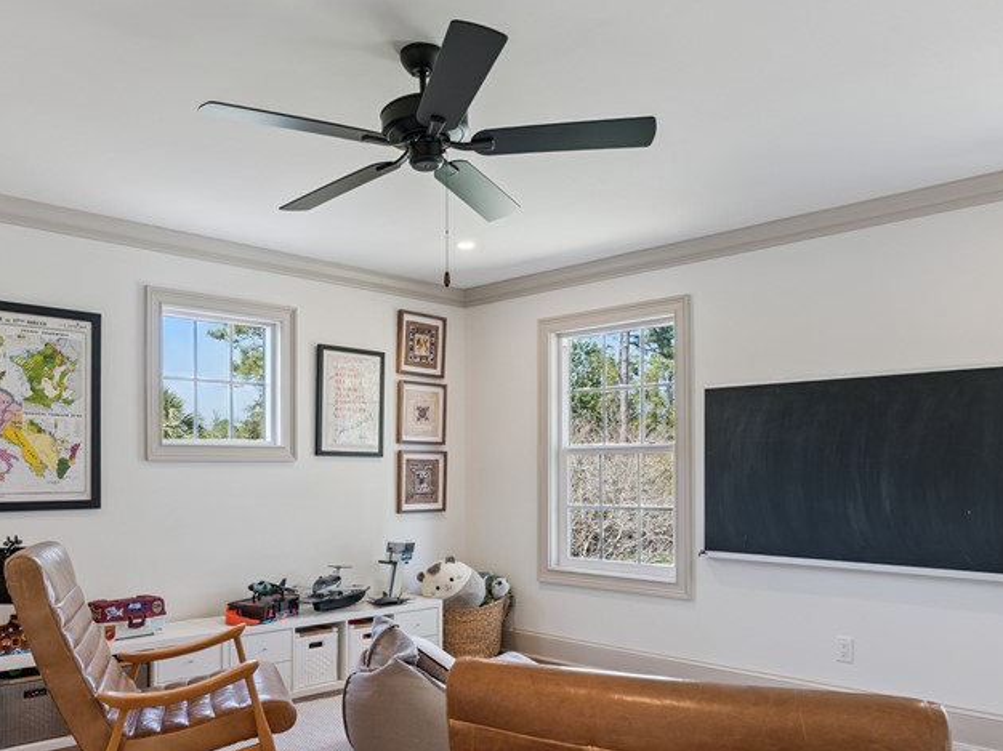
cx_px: 432
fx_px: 869
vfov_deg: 46.2
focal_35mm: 30
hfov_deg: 59.7
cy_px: 486
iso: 250
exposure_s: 1/13
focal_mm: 18
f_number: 8
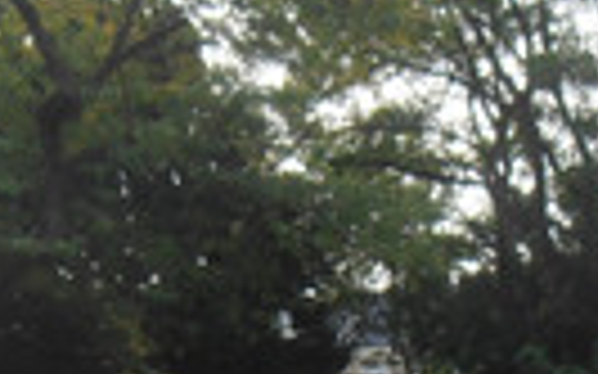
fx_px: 1987
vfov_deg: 10.5
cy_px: 509
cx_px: 333
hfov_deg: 17.1
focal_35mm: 122
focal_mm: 4.2
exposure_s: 1/320
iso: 80
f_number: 3
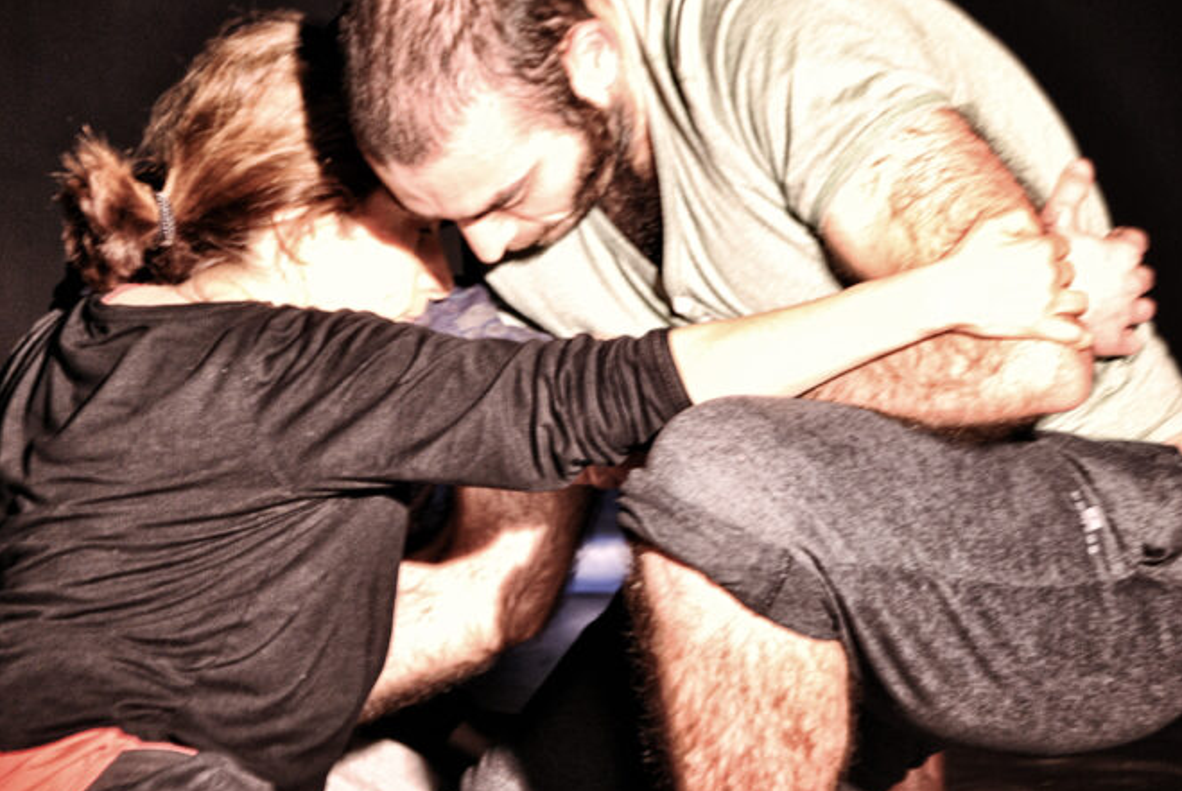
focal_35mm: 206
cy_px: 355
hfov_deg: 10.0
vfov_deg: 6.7
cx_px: 425
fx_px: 6760
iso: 250
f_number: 5
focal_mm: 105
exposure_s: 1/8
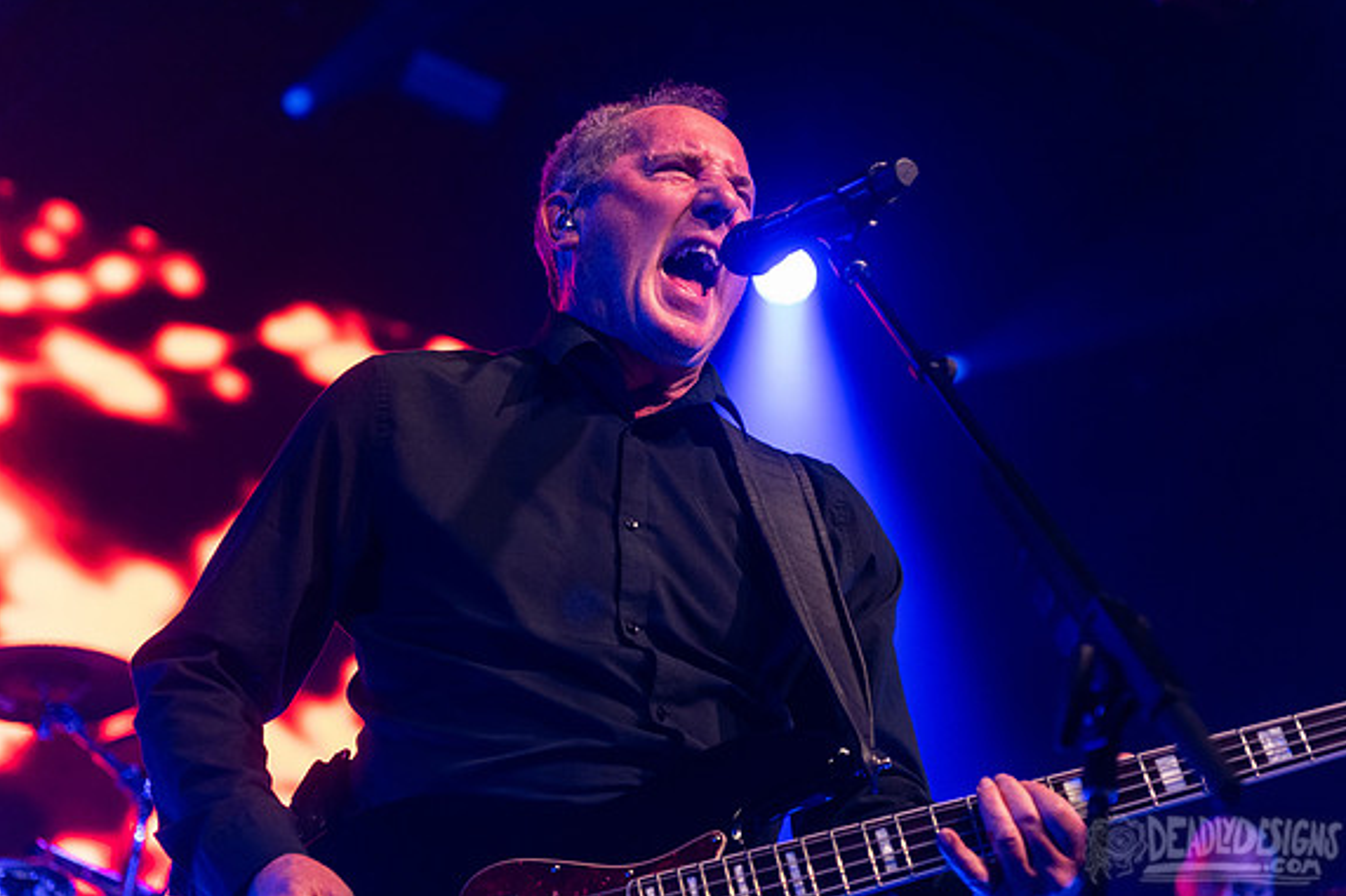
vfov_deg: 19.2
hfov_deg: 28.5
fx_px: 2654
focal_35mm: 71
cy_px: 443
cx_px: 680
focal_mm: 70
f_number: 3.2
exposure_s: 1/320
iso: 2500
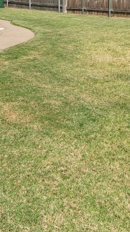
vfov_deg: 33.7
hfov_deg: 22.2
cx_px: 72
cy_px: -20
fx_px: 331
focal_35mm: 54
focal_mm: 10
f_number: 9
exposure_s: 1/500
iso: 100
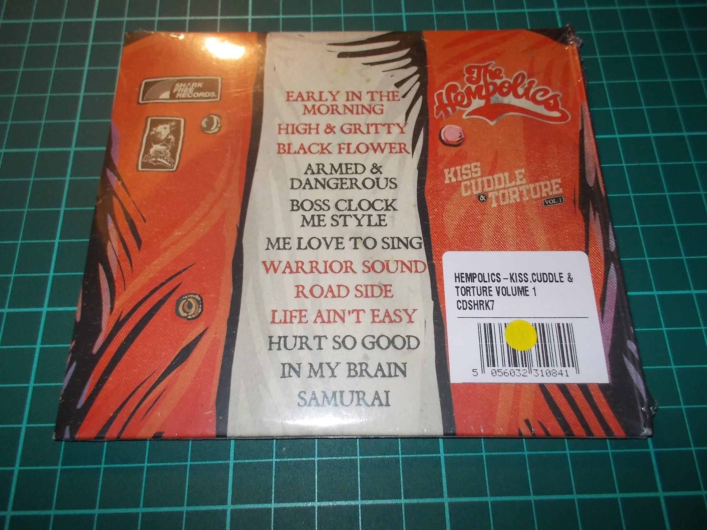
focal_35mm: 29
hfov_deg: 61.7
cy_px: 265
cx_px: 354
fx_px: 592
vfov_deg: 48.2
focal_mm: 4.1
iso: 200
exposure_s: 1/30
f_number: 3.3
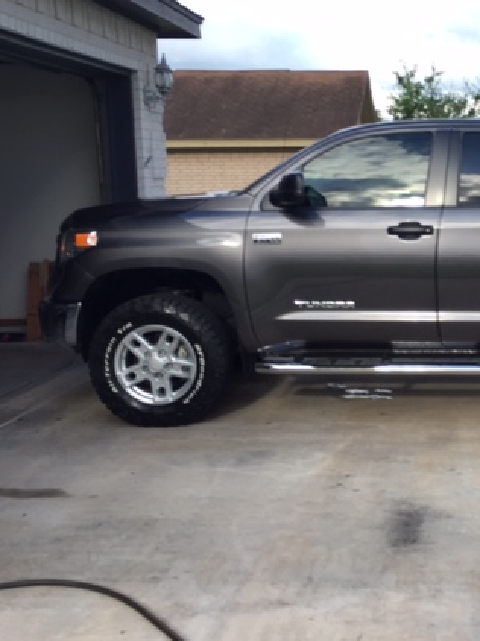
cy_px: 283
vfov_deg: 42.9
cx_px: 469
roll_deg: +0.2
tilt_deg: -6.0
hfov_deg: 30.7
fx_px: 814
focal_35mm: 44
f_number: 2.2
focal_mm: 4.15
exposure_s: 1/507
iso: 32
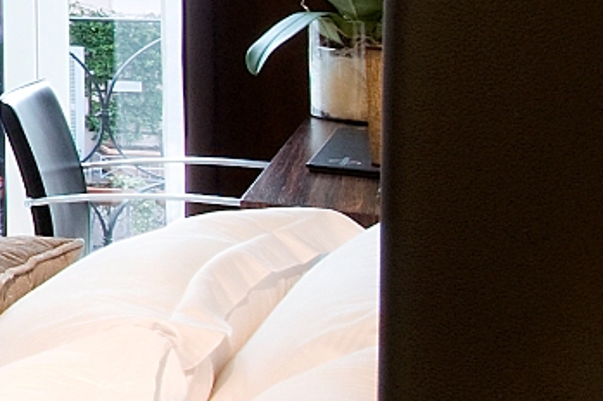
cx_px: -1000
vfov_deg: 14.6
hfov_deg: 13.3
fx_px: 1473
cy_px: -172
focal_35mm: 88
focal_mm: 10
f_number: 13
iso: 200
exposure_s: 1/5
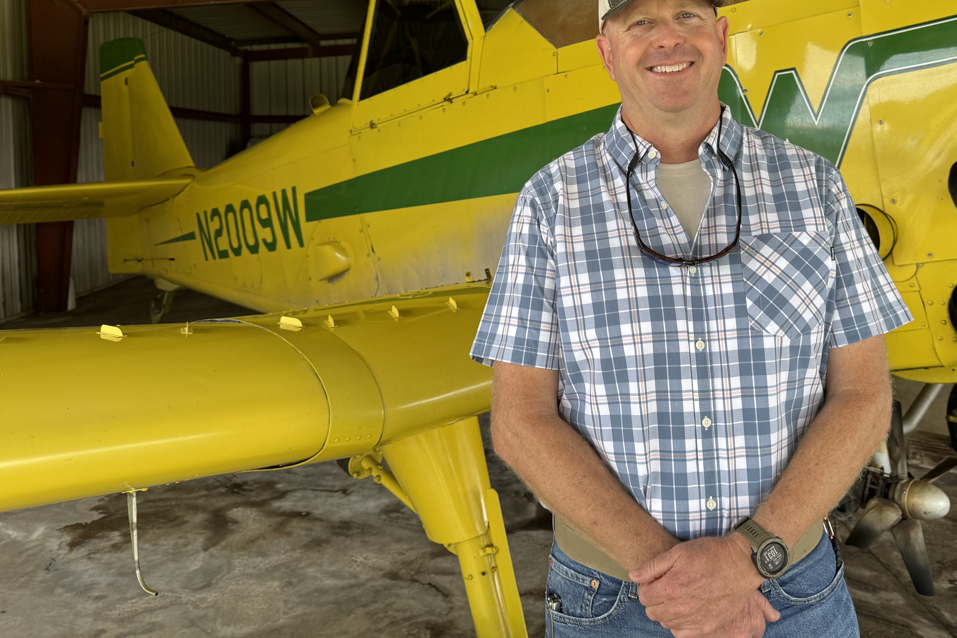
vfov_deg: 40.4
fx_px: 851
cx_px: 611
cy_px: 192
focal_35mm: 32
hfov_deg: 57.8
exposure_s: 1/283
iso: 80
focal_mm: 6.76
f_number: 1.78
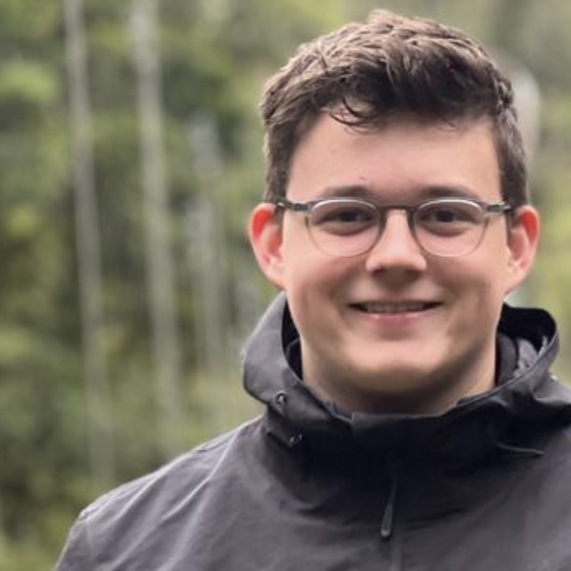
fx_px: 3676
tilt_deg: +4.1
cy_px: 269
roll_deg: +0.2
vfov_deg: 8.9
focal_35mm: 197
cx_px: 381
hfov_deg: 8.9
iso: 200
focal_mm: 9
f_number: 2.8
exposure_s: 1/40
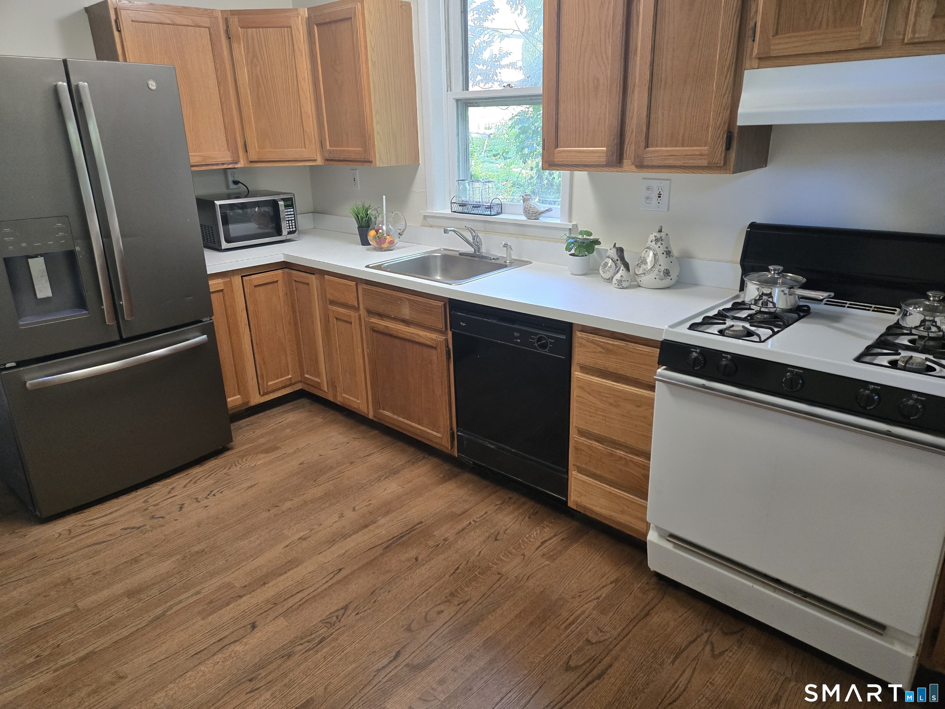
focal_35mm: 23
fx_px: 628
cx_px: 472
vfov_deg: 58.9
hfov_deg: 73.9
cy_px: 354
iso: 500
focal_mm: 5.4
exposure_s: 1/120
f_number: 1.8
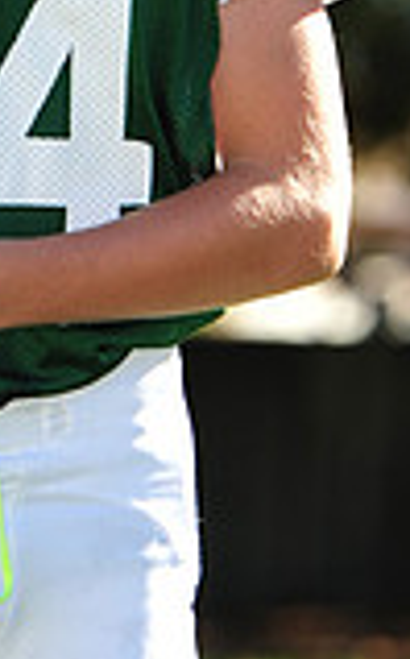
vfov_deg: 4.3
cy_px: -195
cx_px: -228
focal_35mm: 483
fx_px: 8659
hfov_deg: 2.7
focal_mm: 130
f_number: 4.5
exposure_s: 1/1000
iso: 400
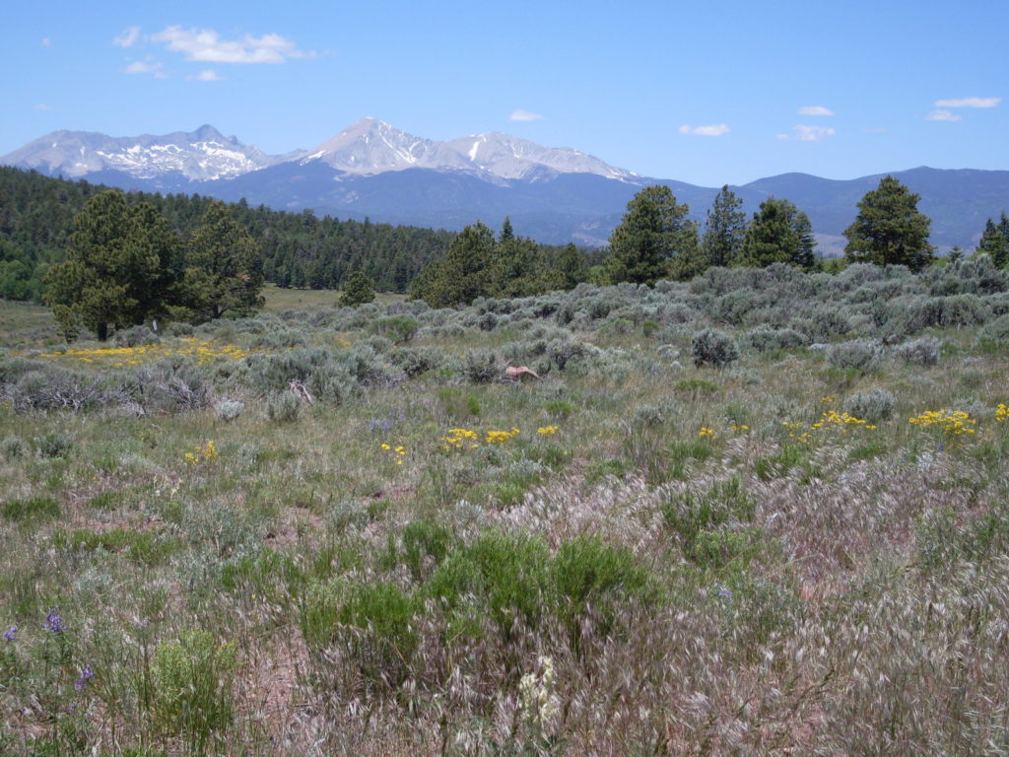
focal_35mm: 71
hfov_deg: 27.4
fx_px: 2070
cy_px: 378
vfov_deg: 20.7
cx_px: 504
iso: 80
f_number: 3.7
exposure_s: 1/750
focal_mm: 11.7
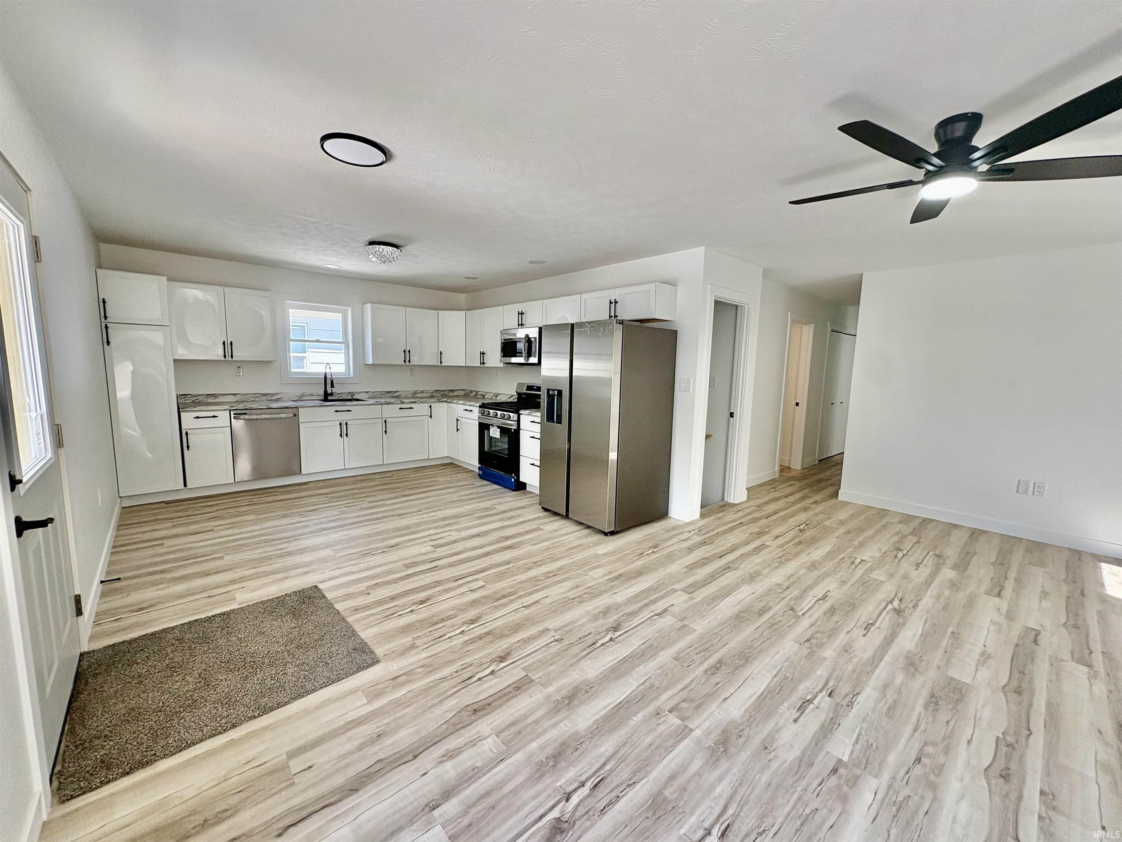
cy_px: 421
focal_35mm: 14
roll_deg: -1.0
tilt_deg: -6.7
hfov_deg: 102.1
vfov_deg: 85.7
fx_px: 454
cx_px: 561
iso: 125
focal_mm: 2.22
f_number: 2.2
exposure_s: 1/109
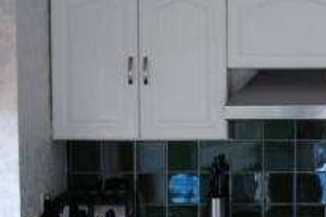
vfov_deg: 11.0
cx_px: 309
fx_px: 1122
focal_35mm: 124
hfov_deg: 16.3
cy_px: 191
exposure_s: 1/80
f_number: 4.5
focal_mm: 26
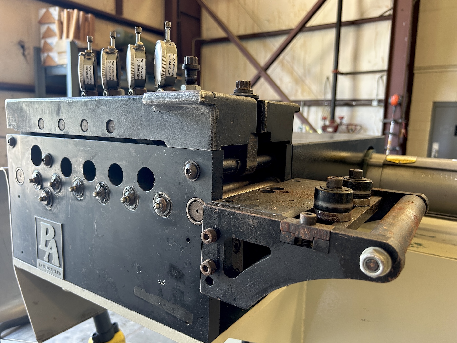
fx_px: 343
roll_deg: -0.7
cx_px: 228
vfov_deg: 53.1
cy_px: 172
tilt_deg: -8.9
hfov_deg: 67.3
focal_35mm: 26
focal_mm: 5.7
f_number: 1.5
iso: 125
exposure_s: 1/77
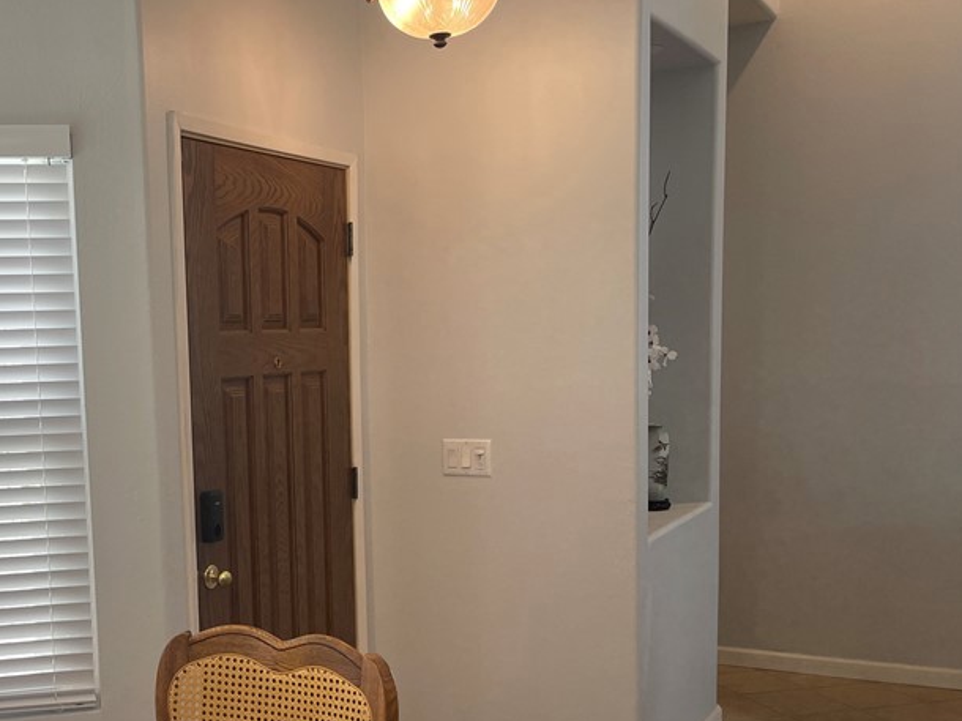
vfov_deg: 34.0
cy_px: 476
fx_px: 1167
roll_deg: +1.8
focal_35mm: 42
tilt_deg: -7.8
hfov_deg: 42.9
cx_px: 200
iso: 80
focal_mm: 5.1
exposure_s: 1/120
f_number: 1.6
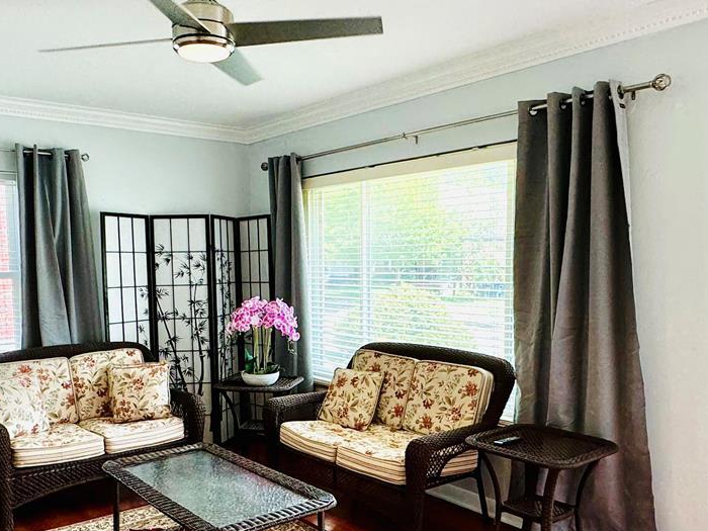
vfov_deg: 43.8
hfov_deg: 56.6
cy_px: 332
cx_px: 300
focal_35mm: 32
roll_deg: +0.6
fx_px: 654
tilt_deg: -6.3
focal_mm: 2.22
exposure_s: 1/120
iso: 80
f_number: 2.2
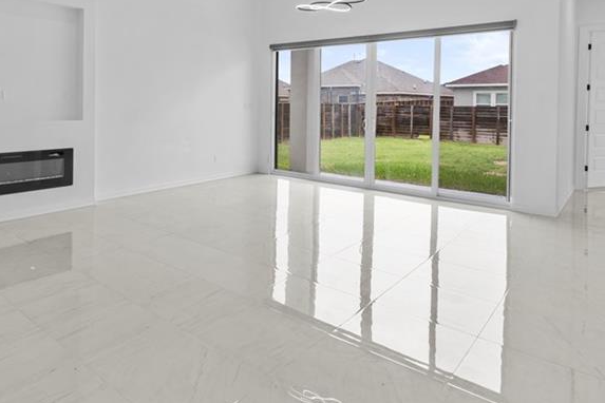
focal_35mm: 25
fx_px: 420
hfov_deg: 68.7
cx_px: 183
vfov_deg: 49.2
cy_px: 100
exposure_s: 1/10
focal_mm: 14
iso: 100
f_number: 8
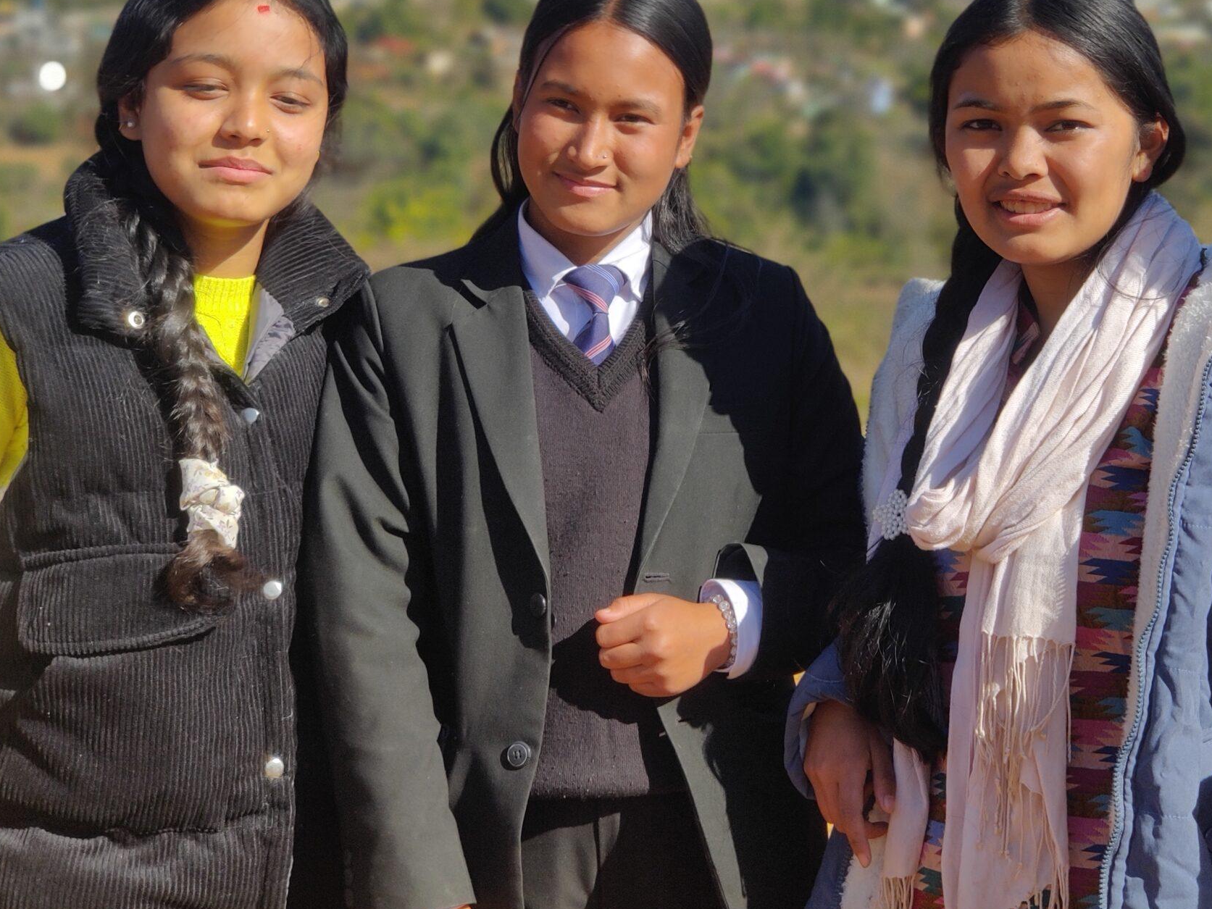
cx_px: 814
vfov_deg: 14.6
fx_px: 3537
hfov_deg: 19.4
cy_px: 223
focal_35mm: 101
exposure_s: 1/1307
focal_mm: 6.22
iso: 100
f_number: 2.2
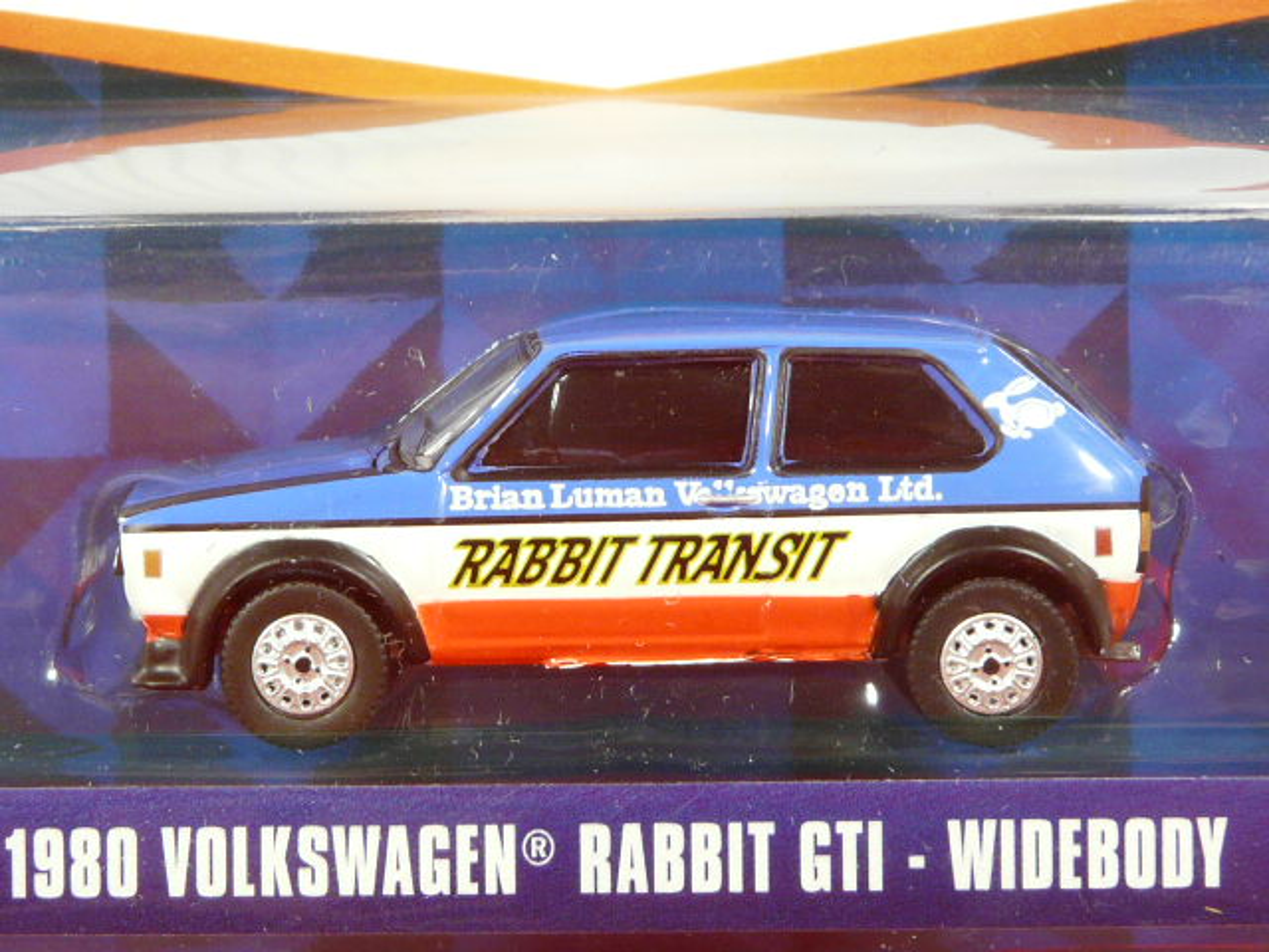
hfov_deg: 11.7
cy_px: 476
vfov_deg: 8.8
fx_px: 6195
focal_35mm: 169
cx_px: 634
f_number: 3.6
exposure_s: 1/20
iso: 200
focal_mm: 17.5
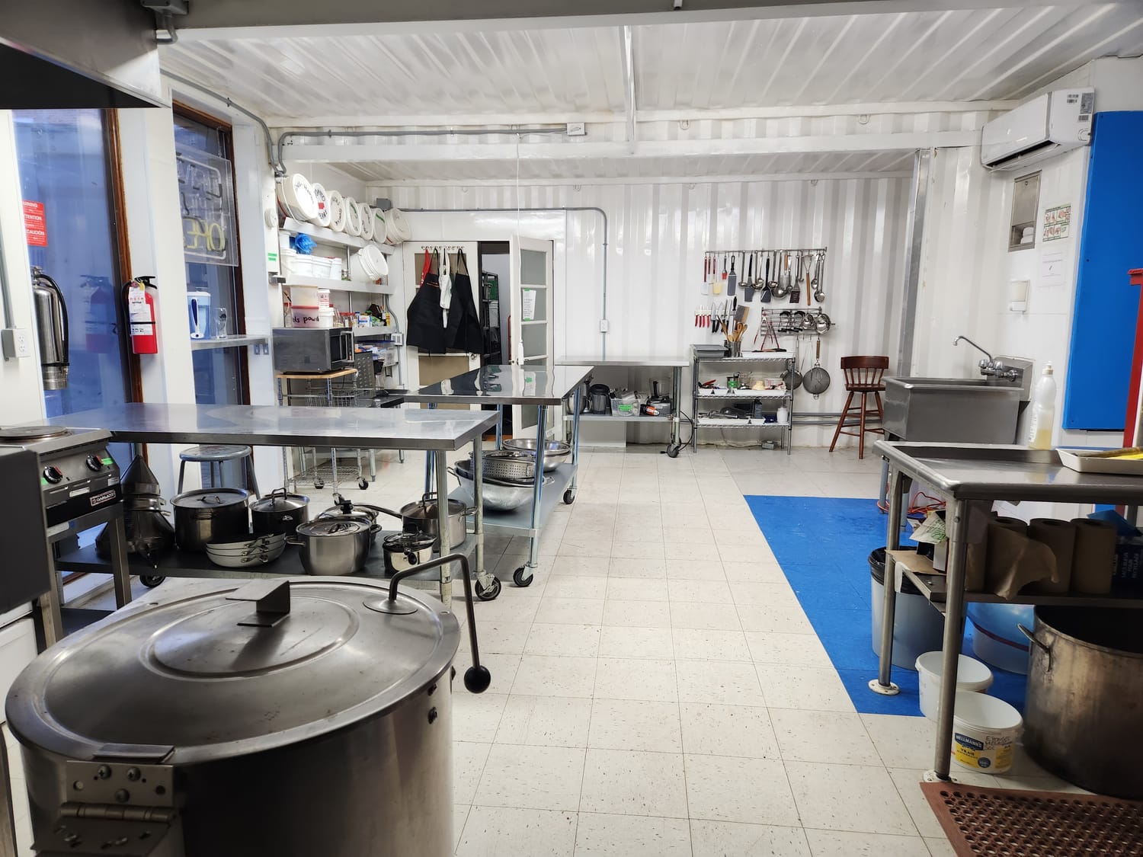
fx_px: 759
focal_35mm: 23
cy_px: 428
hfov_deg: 73.9
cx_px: 572
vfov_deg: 58.9
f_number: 1.8
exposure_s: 1/180
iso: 100
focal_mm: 5.4
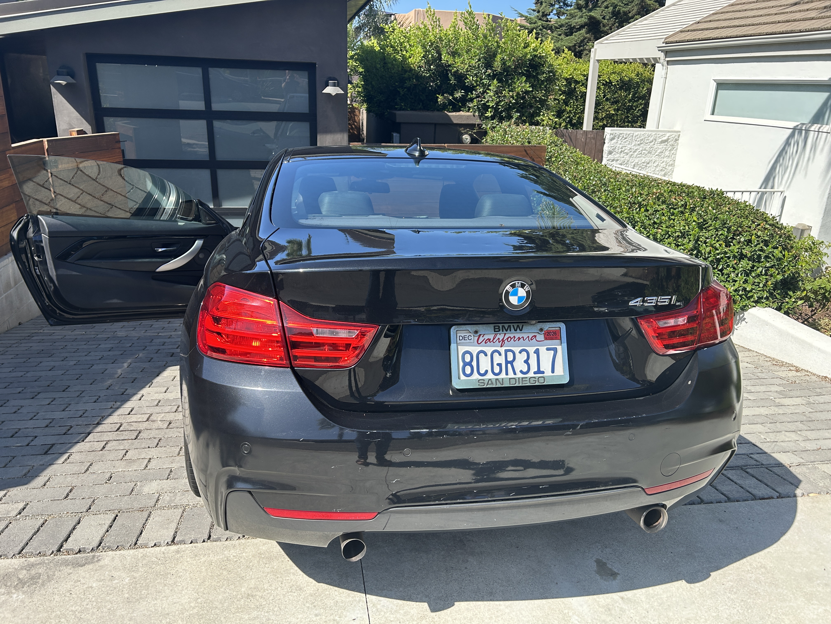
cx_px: 416
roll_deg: -2.4
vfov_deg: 53.1
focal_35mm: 26
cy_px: 312
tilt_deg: -20.2
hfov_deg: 67.3
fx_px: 624
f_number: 1.5
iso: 50
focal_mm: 5.7
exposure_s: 1/1597
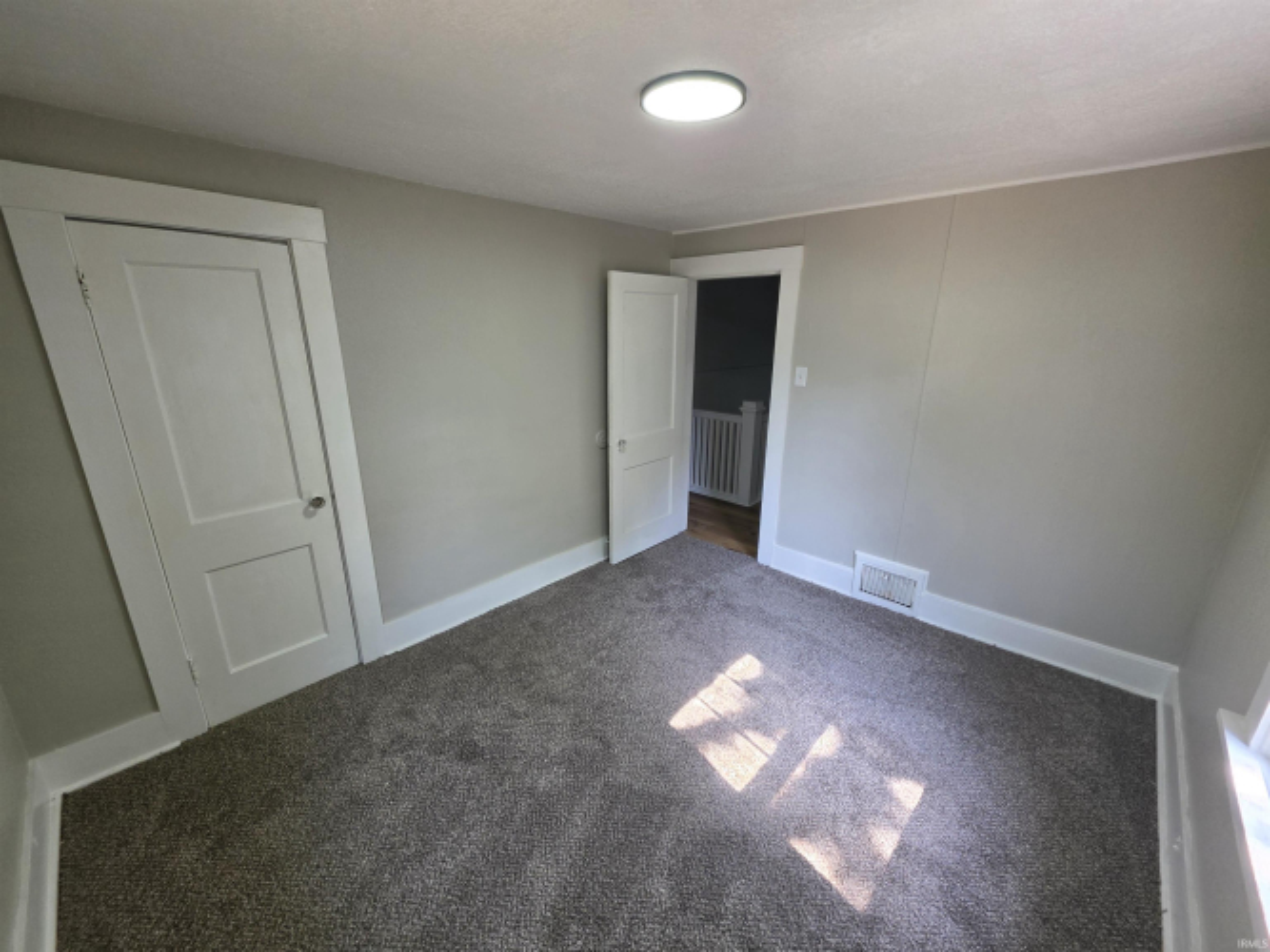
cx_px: 635
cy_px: 476
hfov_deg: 106.2
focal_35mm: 13
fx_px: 477
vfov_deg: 89.9
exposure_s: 1/120
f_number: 1.9
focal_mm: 2.2
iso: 80
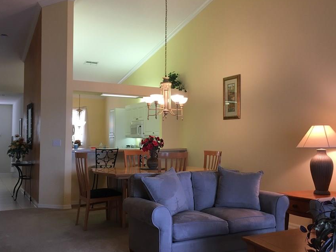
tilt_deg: +1.0
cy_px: 128
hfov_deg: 52.6
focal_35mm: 35
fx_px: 340
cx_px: 165
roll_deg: +0.1
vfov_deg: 40.7
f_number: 2.2
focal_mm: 4.15
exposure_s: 1/30
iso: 40
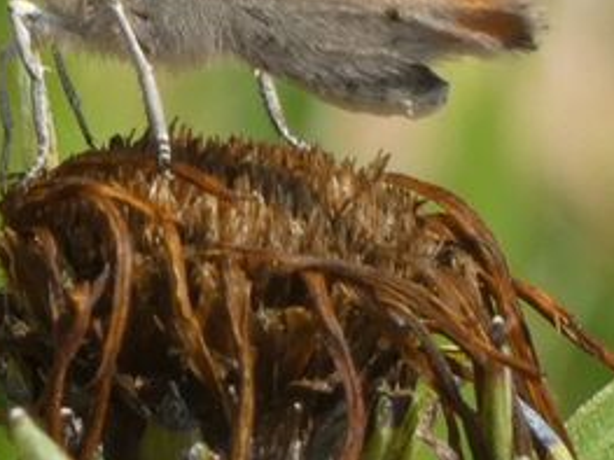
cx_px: 181
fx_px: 27002
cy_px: -96
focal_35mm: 1523
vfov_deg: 1.0
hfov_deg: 1.3
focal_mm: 84
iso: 80
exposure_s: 1/125
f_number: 5.6
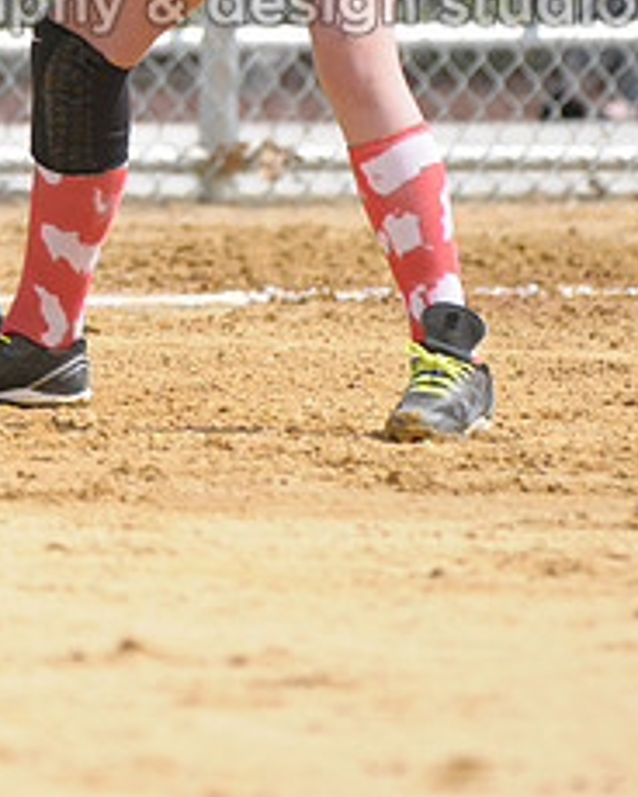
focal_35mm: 1063
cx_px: 158
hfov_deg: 1.5
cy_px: -163
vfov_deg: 1.8
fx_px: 25090
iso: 400
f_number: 4
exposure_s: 1/2500
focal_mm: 300
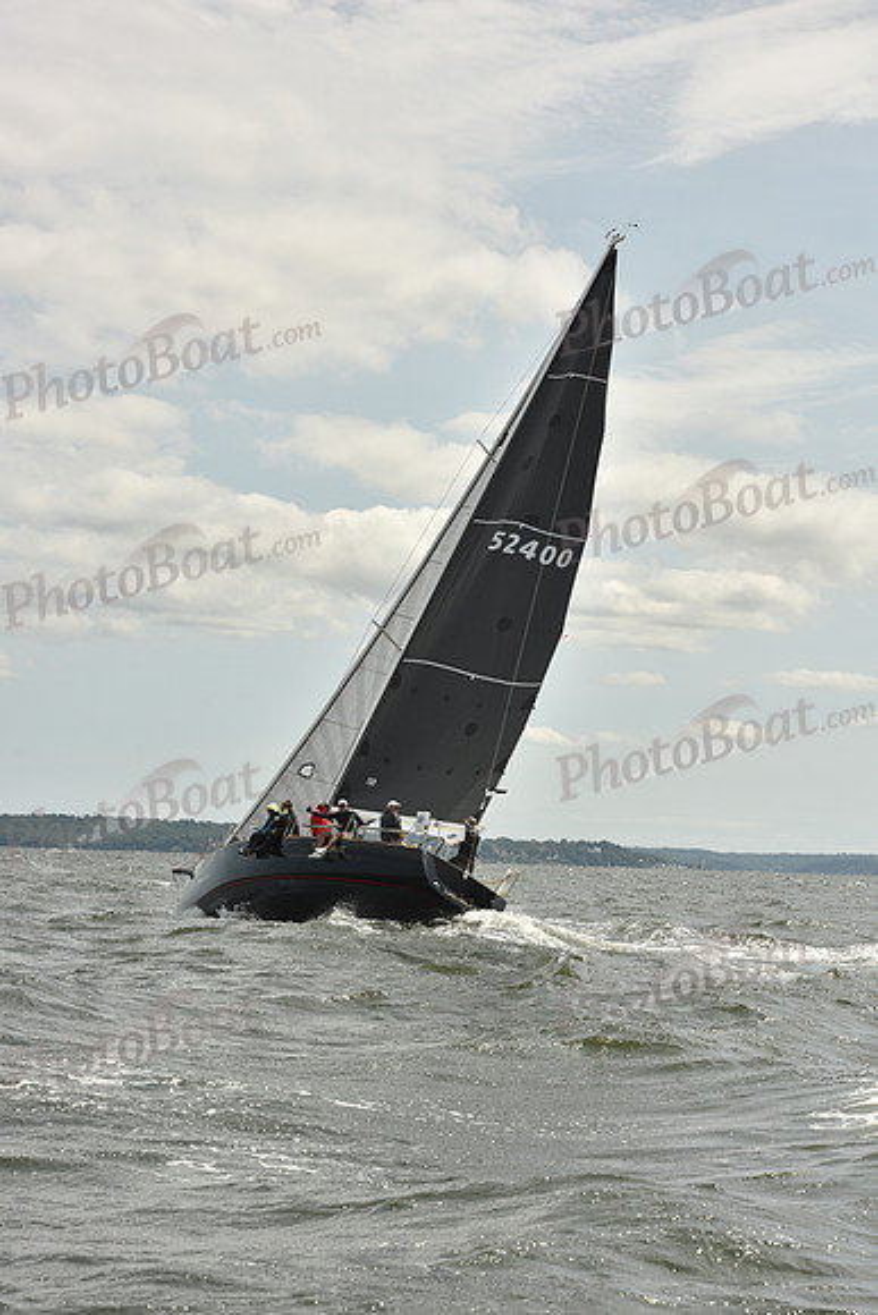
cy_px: 658
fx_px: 3107
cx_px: 439
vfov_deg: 23.9
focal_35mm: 85
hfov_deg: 16.1
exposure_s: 1/800
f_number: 10
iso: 250
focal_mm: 85
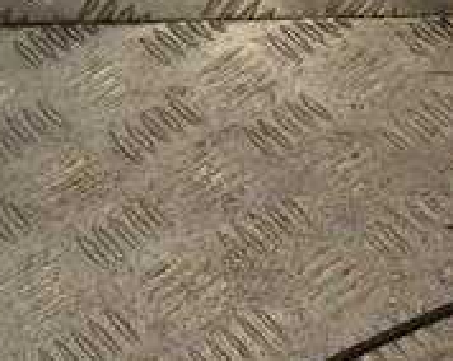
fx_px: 1272
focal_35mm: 95
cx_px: 723
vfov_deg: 15.8
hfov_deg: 17.6
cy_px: 374
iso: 3200
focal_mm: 20
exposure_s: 1/500
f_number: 11
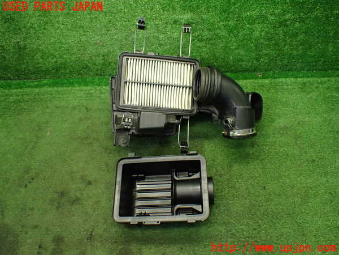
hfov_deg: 60.0
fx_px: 294
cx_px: 170
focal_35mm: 30
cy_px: 128
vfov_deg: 46.8
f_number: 2.3
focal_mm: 5.4
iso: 640
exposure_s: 1/125
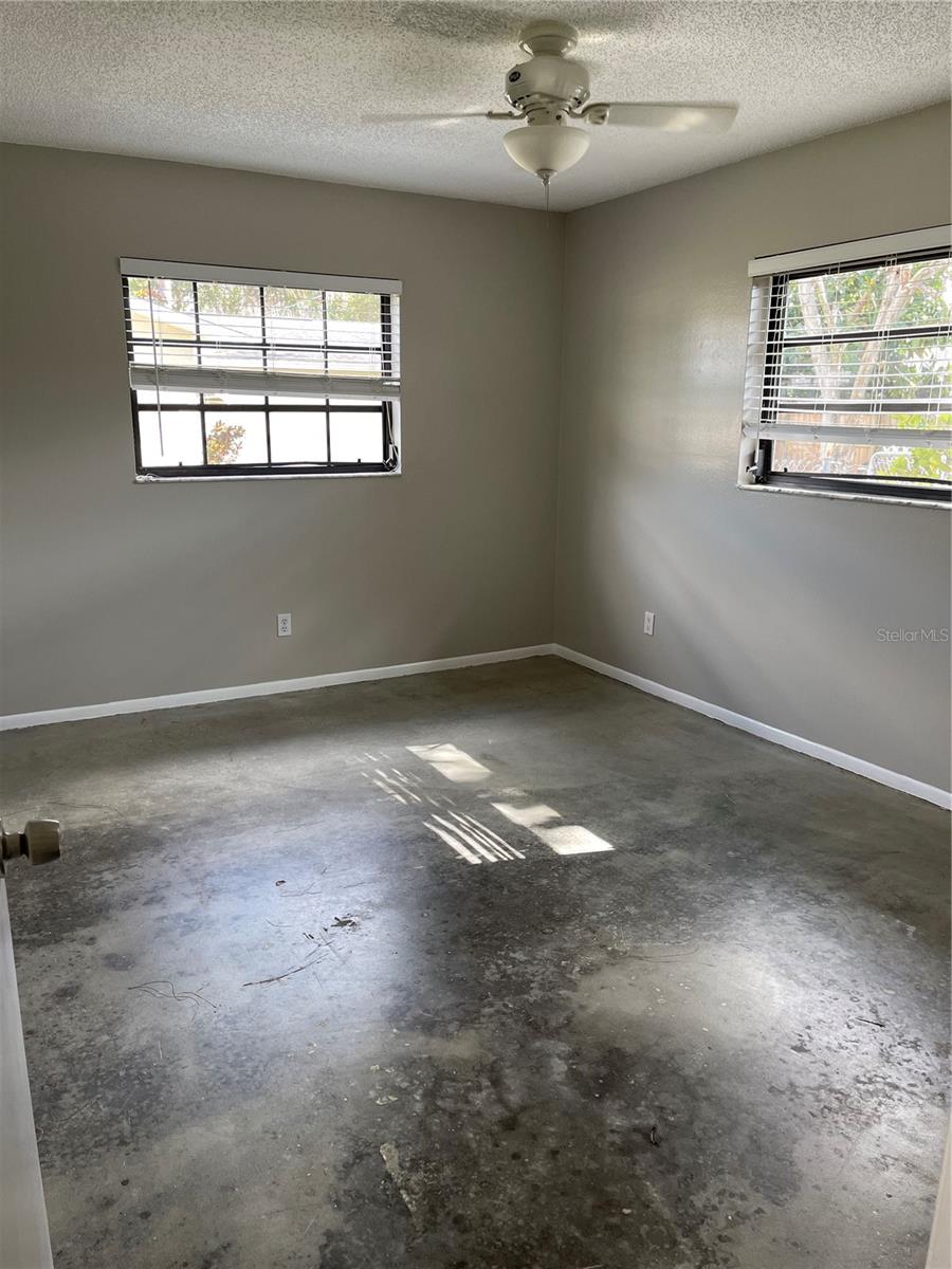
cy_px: 634
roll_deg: -0.1
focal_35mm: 26
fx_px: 953
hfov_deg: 53.1
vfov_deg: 67.3
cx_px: 476
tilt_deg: -13.4
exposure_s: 1/120
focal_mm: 5.1
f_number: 1.6
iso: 100
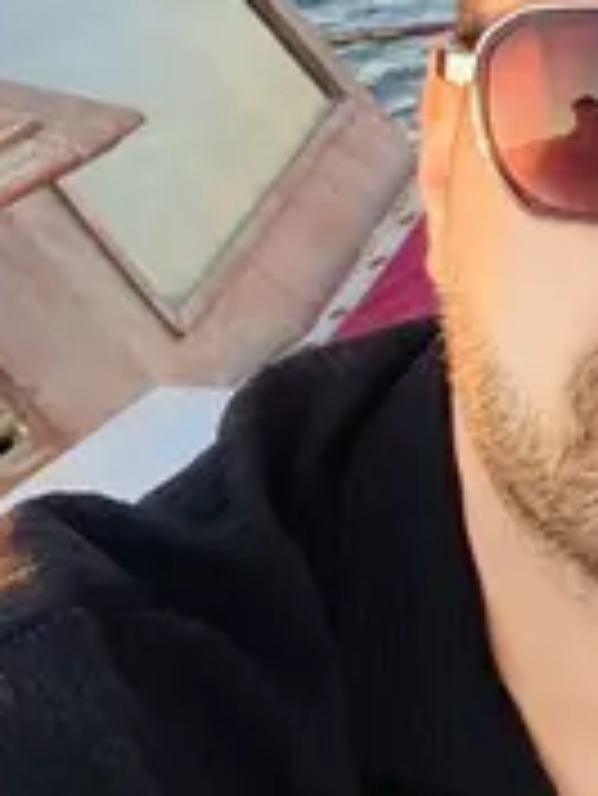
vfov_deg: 21.8
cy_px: 103
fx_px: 2025
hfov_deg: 15.9
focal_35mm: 88
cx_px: 782
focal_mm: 2.71
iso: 64
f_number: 2.2
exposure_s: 1/122
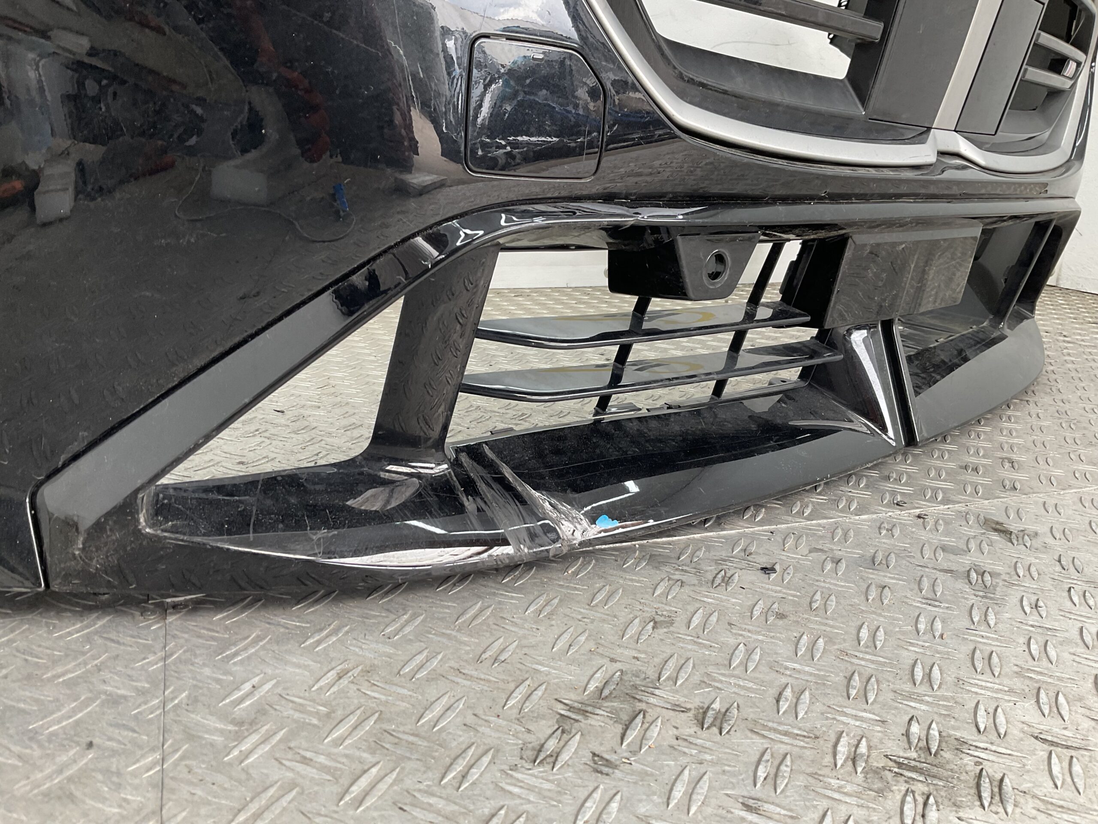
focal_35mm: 29
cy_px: 412
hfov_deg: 61.7
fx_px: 920
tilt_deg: -16.6
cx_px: 549
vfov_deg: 48.2
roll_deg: -3.5
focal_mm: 3
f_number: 1.8
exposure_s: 1/100
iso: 50
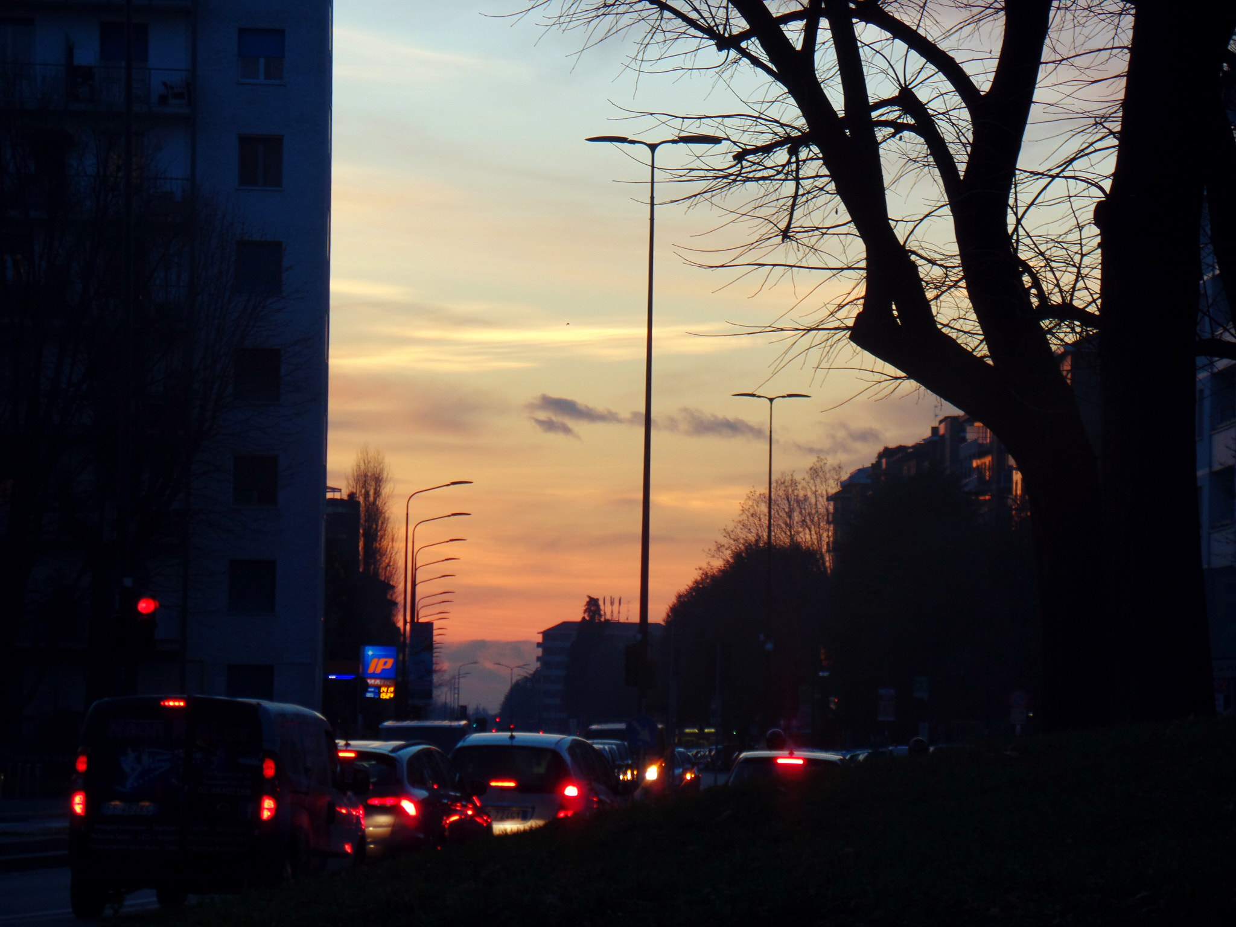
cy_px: 464
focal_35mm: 173
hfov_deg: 11.4
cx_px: 618
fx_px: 6177
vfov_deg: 8.6
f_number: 4.5
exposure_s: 1/60
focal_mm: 30.8
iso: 120
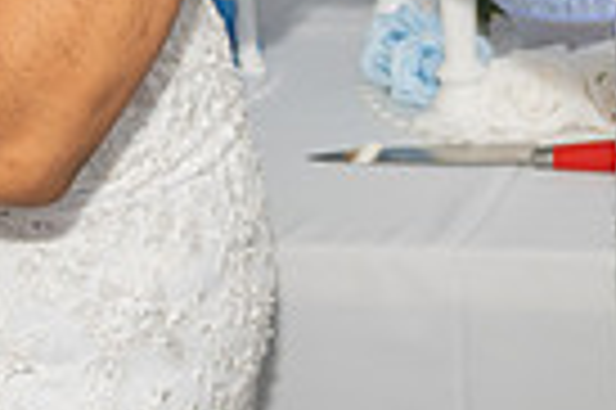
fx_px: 2222
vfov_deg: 9.9
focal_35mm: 130
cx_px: 675
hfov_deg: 15.4
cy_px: -368
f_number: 3.5
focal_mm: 24
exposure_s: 1/125
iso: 250
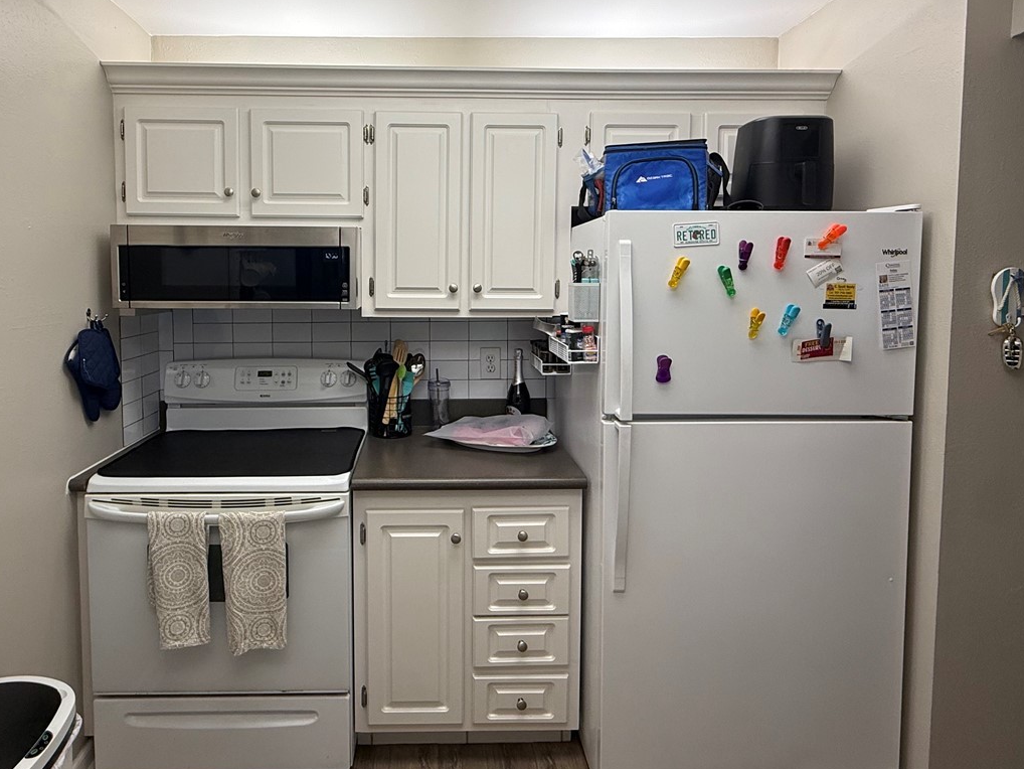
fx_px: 651
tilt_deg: -3.5
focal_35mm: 22
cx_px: 441
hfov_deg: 76.0
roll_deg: +0.1
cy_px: 316
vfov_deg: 60.7
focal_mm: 2.22
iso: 80
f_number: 2.2
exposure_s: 1/120
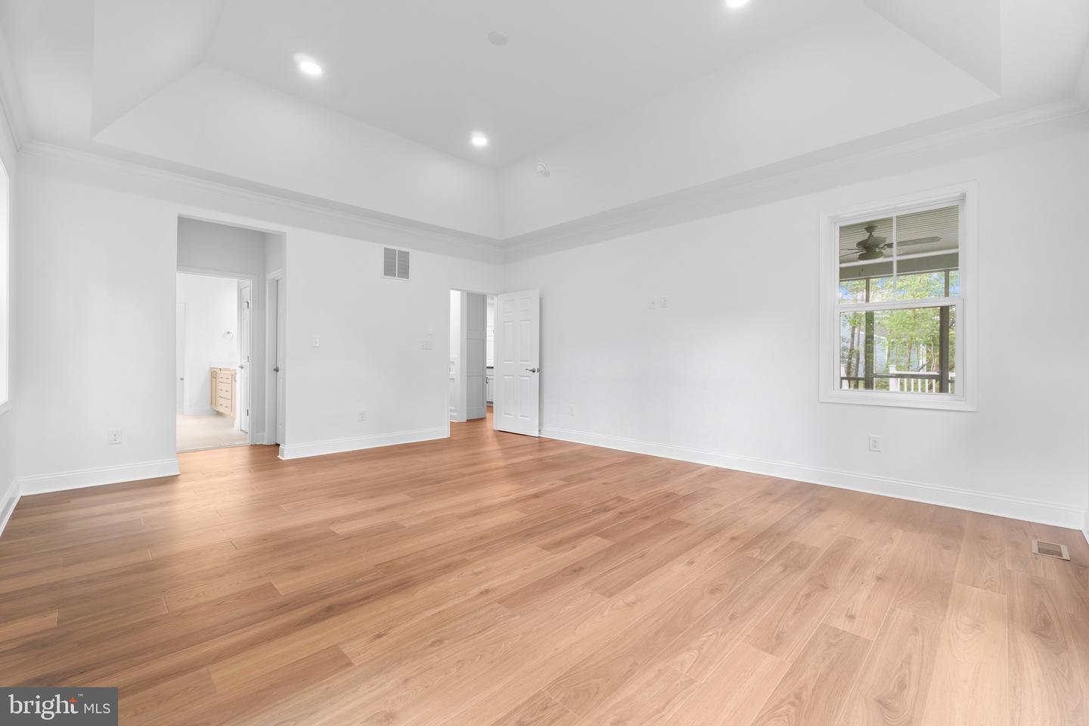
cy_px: 363
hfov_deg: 100.4
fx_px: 454
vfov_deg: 77.3
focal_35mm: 15
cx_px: 544
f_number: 7.1
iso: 200
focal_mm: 10
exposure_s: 1
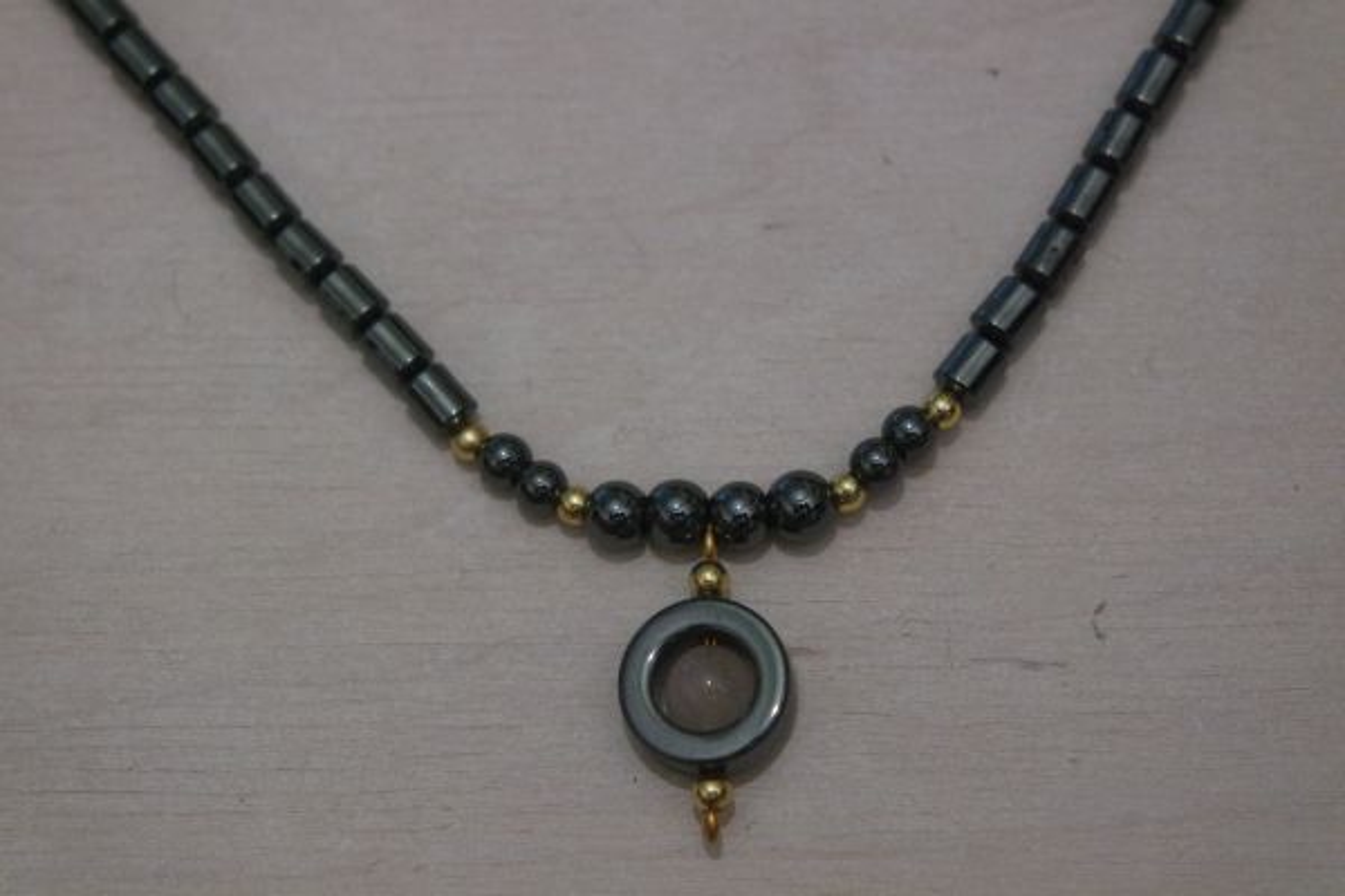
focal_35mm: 77
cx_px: 672
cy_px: 448
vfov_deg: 17.7
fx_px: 2877
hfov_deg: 26.3
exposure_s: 1/50
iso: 3200
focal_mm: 50
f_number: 5.6
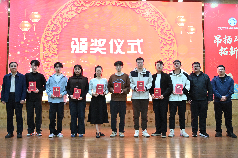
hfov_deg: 56.1
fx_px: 223
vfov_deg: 39.1
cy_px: 79
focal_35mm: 34
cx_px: 119
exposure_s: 1/125
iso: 8000
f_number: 4
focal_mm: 22.5
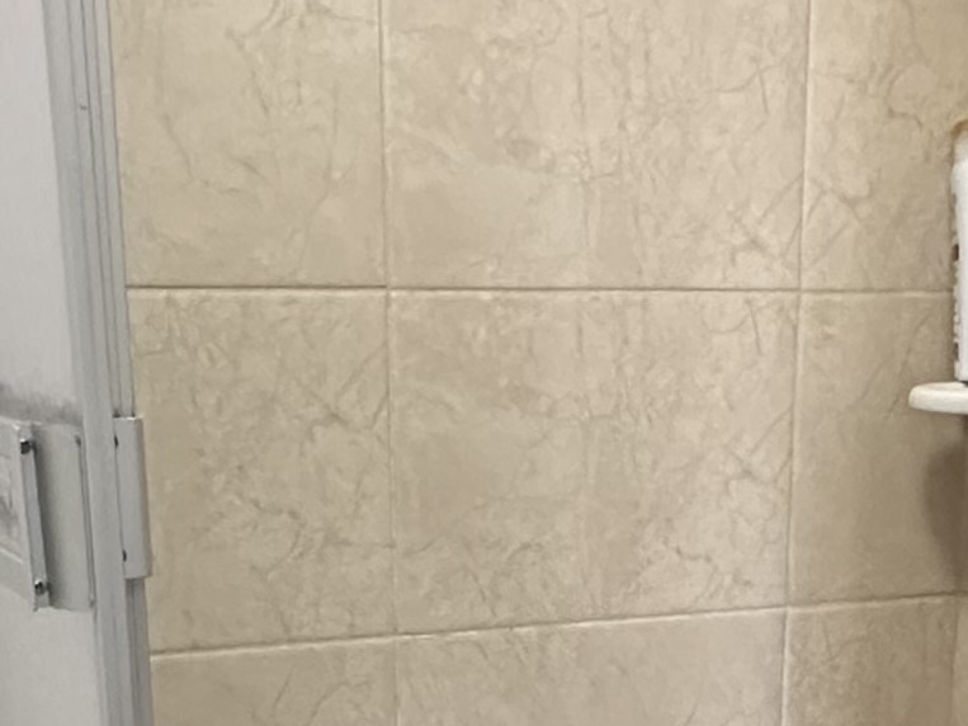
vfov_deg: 18.3
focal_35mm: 74
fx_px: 2069
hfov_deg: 26.2
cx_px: 609
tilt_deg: -20.2
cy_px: 990
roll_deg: -1.1
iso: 320
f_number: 2.2
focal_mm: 2.22
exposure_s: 1/64
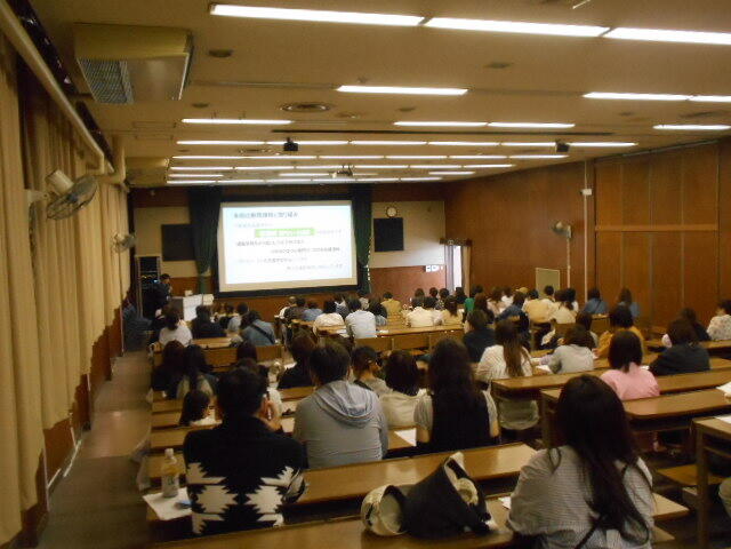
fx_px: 718
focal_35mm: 34
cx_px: 366
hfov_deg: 54.0
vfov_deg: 41.8
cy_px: 274
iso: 800
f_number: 3.6
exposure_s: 1/50
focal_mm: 5.8
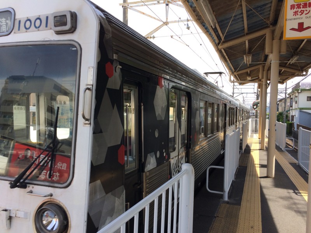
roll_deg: -1.1
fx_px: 261
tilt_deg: -5.8
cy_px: 116
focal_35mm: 29
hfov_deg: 61.7
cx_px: 156
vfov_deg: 48.2
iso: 32
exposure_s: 1/662
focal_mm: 4.15
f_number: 2.2
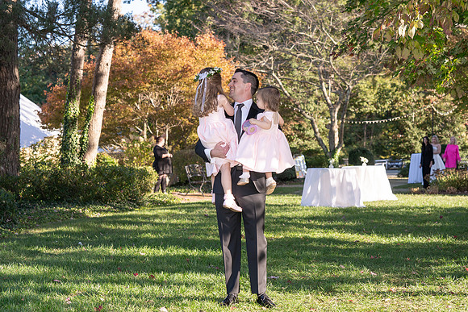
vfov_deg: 19.5
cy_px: 156
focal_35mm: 70
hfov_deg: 28.8
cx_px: 234
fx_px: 910
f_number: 5.6
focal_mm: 70
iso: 100
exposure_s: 1/125
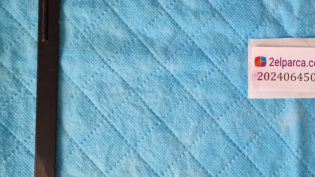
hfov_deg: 40.7
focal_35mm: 48
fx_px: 401
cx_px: 262
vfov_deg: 24.8
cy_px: 60
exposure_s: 1/110
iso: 50
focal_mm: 6.4
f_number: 1.8
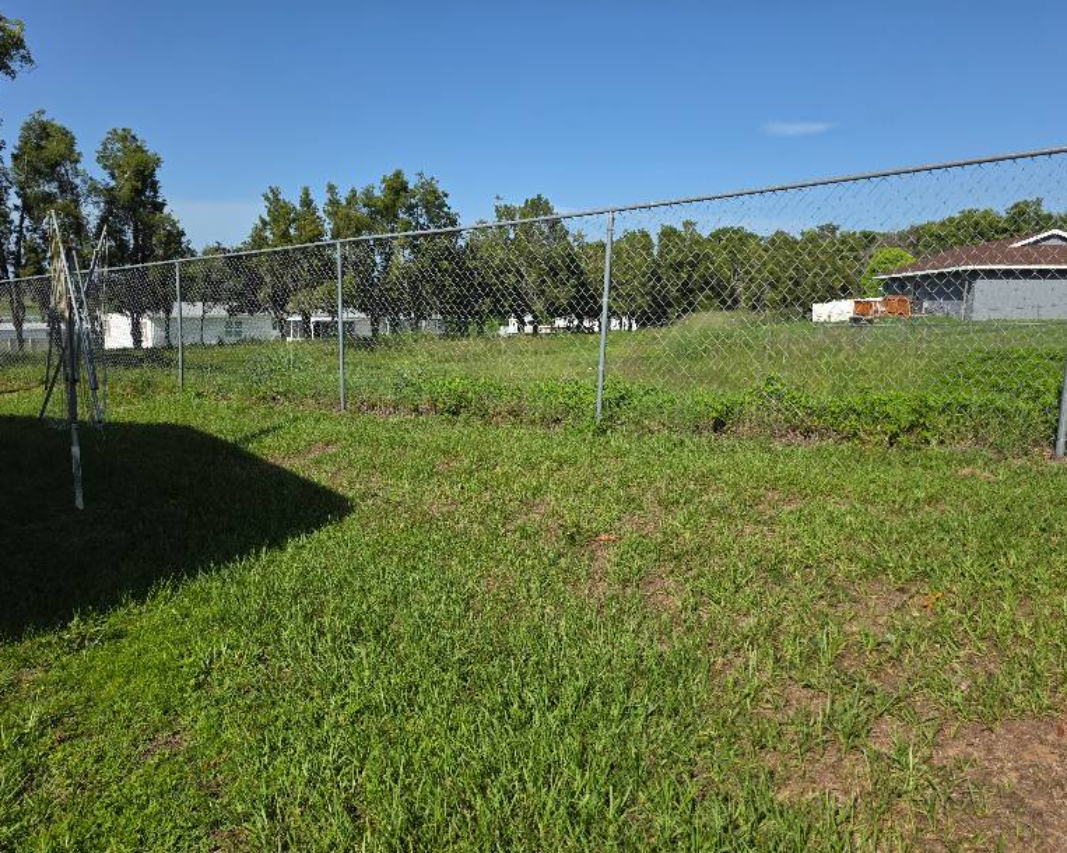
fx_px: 789
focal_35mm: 25
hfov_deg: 68.1
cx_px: 510
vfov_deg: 56.8
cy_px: 416
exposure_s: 1/7061
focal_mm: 6.3
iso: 80
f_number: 1.7
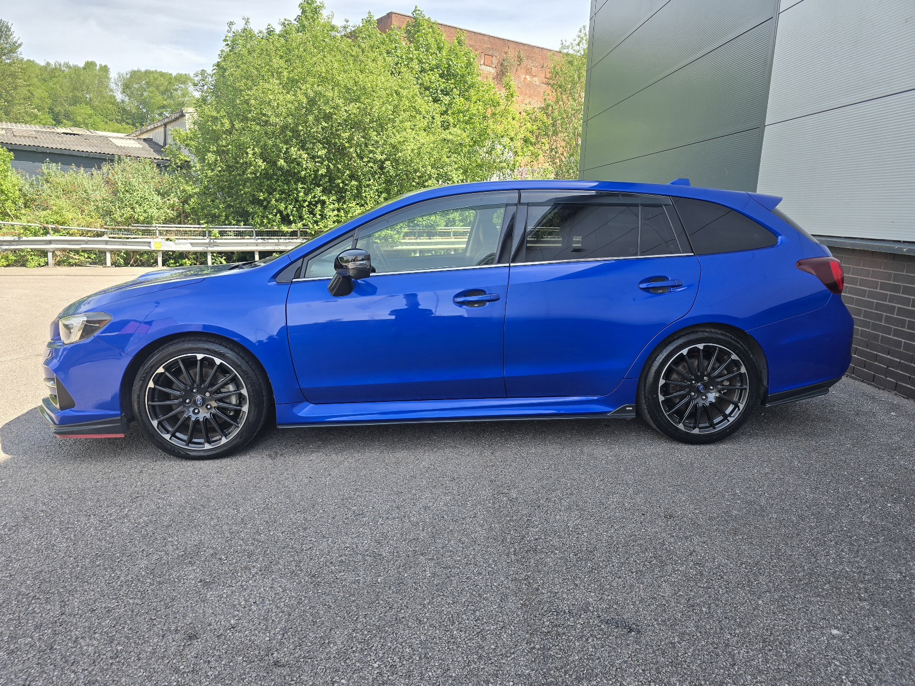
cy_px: 343
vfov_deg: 58.9
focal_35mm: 23
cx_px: 458
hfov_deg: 73.9
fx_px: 608
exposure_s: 1/263
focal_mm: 6.3
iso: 12
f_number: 1.7
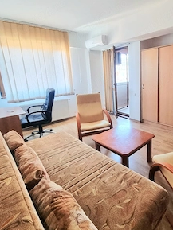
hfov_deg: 69.3
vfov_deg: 86.5
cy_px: 91
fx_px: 120
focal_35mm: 18
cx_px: 117
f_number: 2.2
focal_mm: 2.2
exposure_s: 1/50
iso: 160
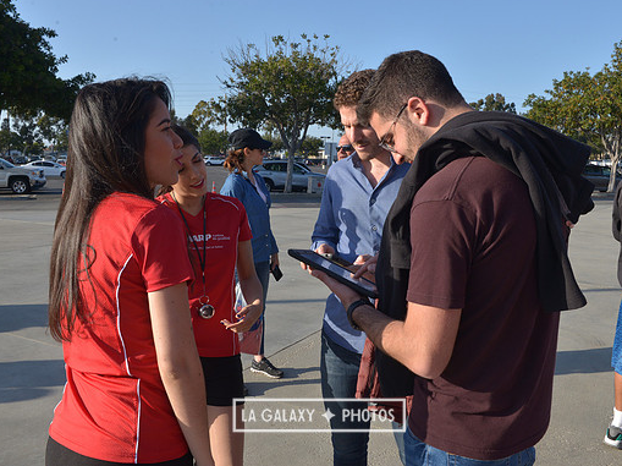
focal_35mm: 34
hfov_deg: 54.0
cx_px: 319
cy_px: 232
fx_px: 610
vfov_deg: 41.7
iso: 400
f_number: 14
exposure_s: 1/250
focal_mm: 31
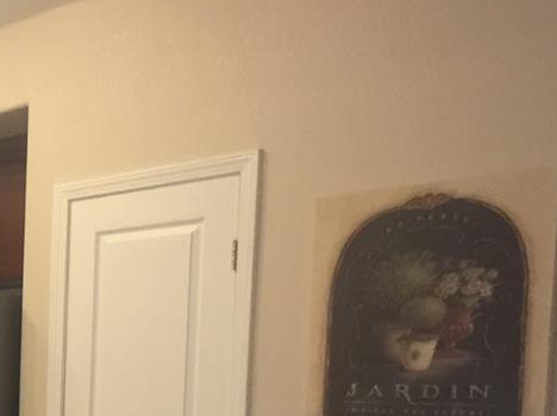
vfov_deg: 15.4
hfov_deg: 18.6
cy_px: 480
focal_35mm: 93
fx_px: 1495
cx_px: -278
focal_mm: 4.15
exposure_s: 1/15
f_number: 2.2
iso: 80
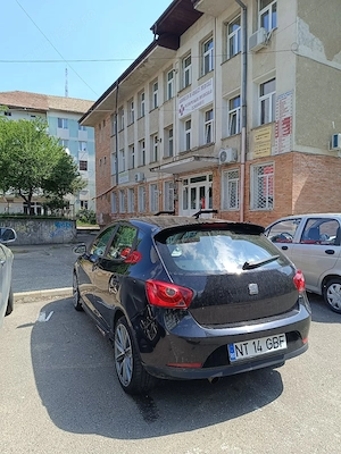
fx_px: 315
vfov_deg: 71.6
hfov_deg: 56.8
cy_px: 227
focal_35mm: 24
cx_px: 170
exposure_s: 1/588
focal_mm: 5.59
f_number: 1.88
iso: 51
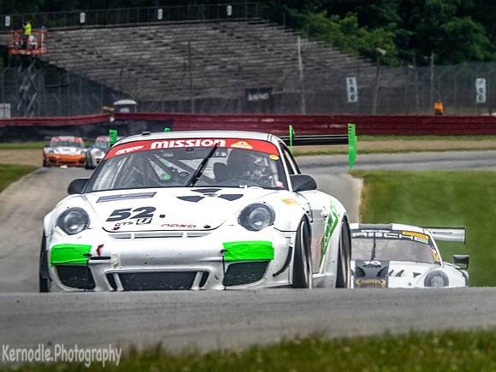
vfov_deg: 1.8
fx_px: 12050
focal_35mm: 841
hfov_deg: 2.4
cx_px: 248
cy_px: 186
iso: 320
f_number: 13
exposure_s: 1/320
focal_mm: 420
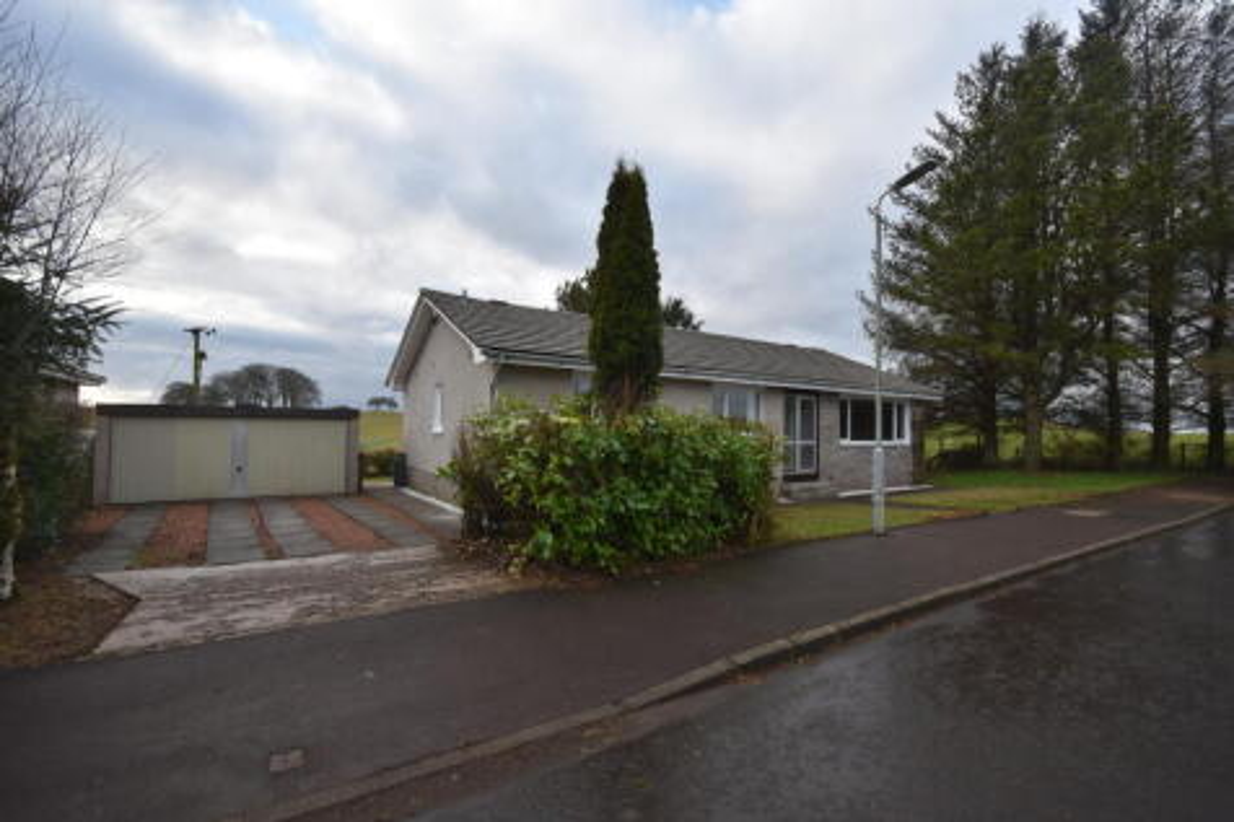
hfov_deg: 100.4
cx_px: 617
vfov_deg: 77.3
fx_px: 514
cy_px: 411
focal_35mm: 15
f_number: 7.1
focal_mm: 10
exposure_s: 1/200
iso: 400
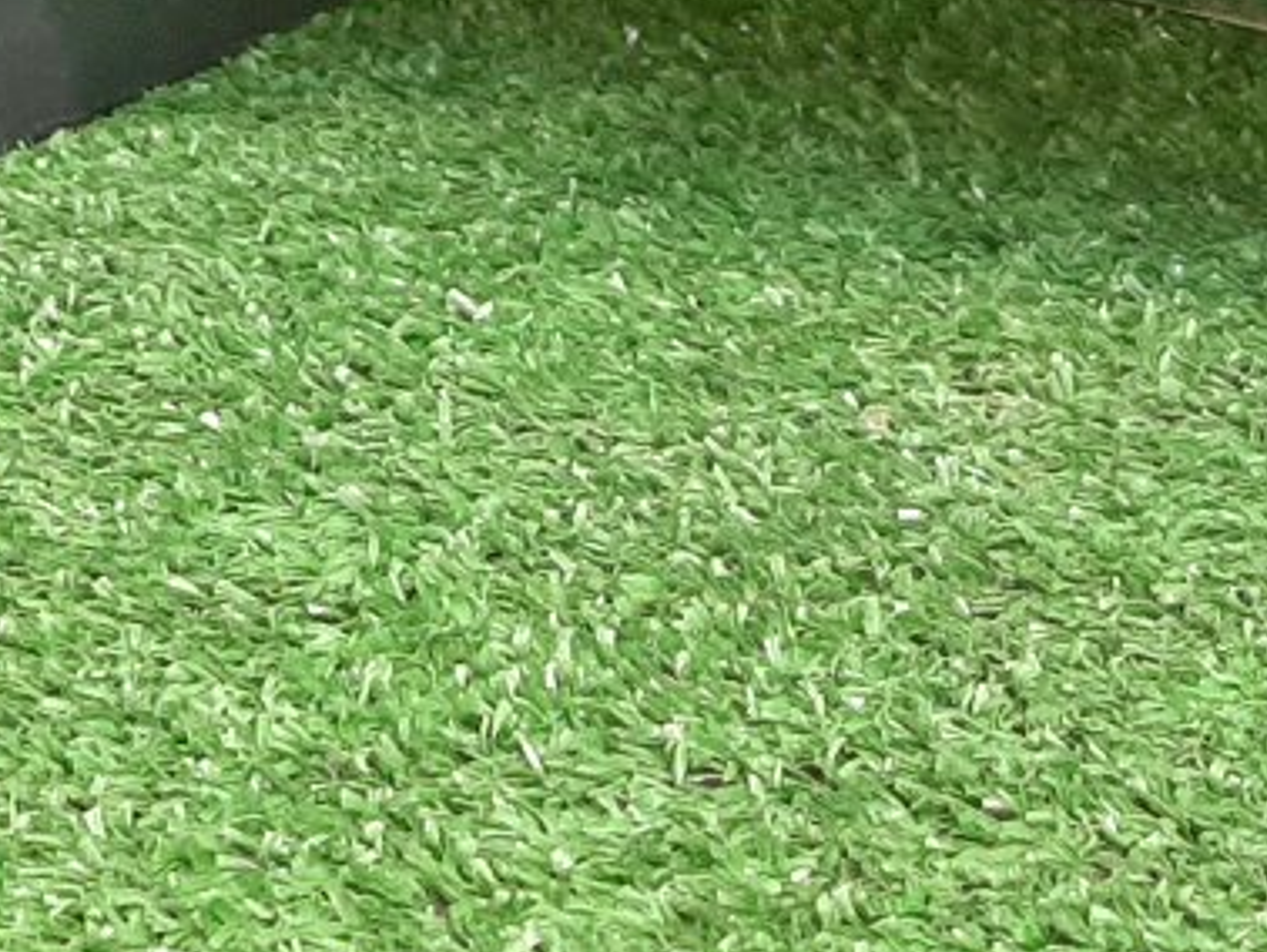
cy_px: -684
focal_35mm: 99
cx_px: 1294
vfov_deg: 13.6
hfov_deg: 19.2
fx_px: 3626
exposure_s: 1/50
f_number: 1.7
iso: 106
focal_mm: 3.93
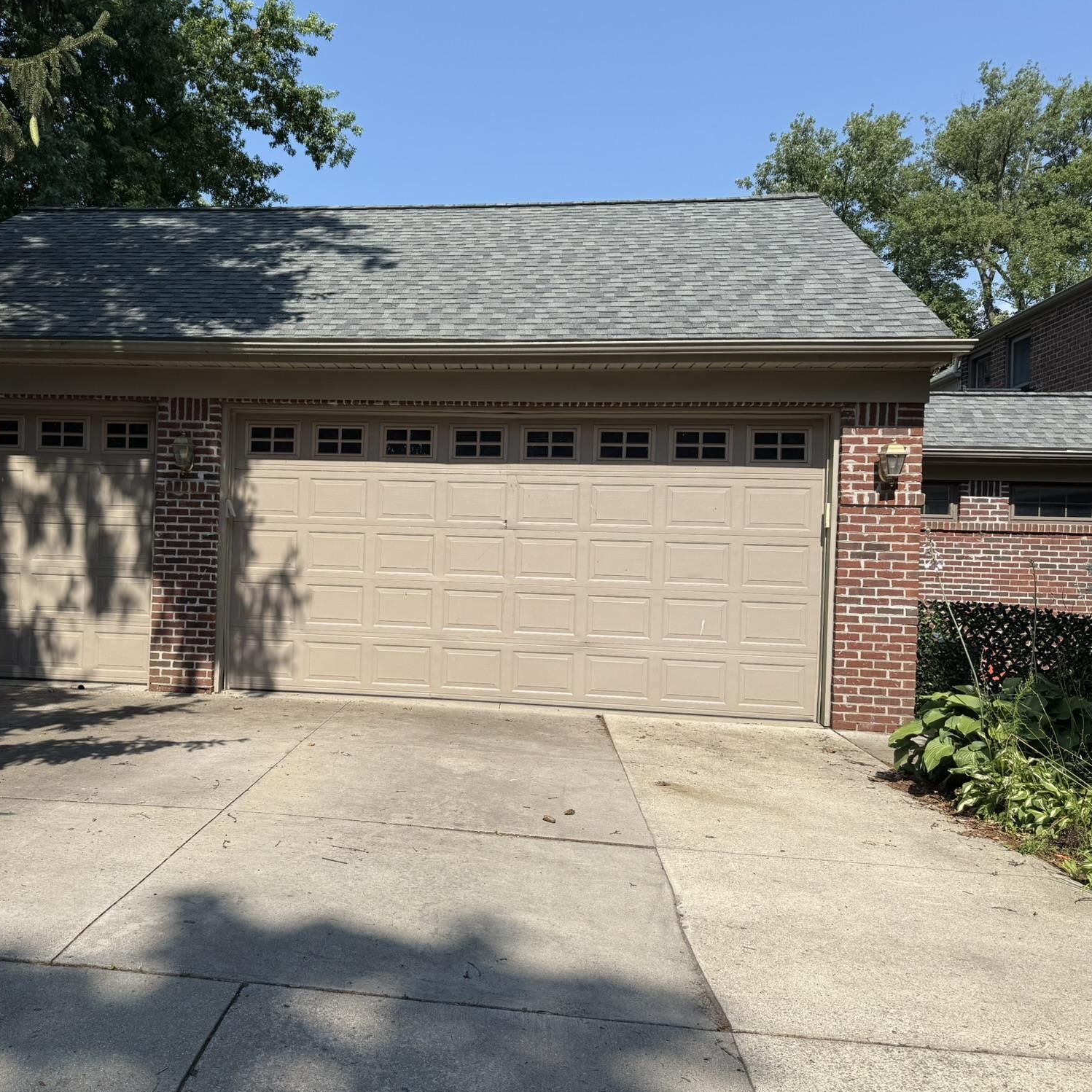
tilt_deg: +0.0
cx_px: 367
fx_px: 1035
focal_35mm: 29
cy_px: 542
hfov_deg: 54.5
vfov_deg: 55.6
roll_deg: -2.4
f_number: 1.78
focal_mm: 6.76
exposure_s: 1/4673
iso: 80
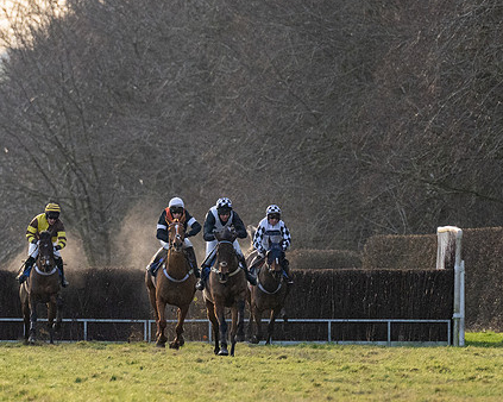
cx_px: 180
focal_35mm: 636
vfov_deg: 2.4
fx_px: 9464
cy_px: 204
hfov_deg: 3.0
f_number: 2.8
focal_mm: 200
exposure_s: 1/8000
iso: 800
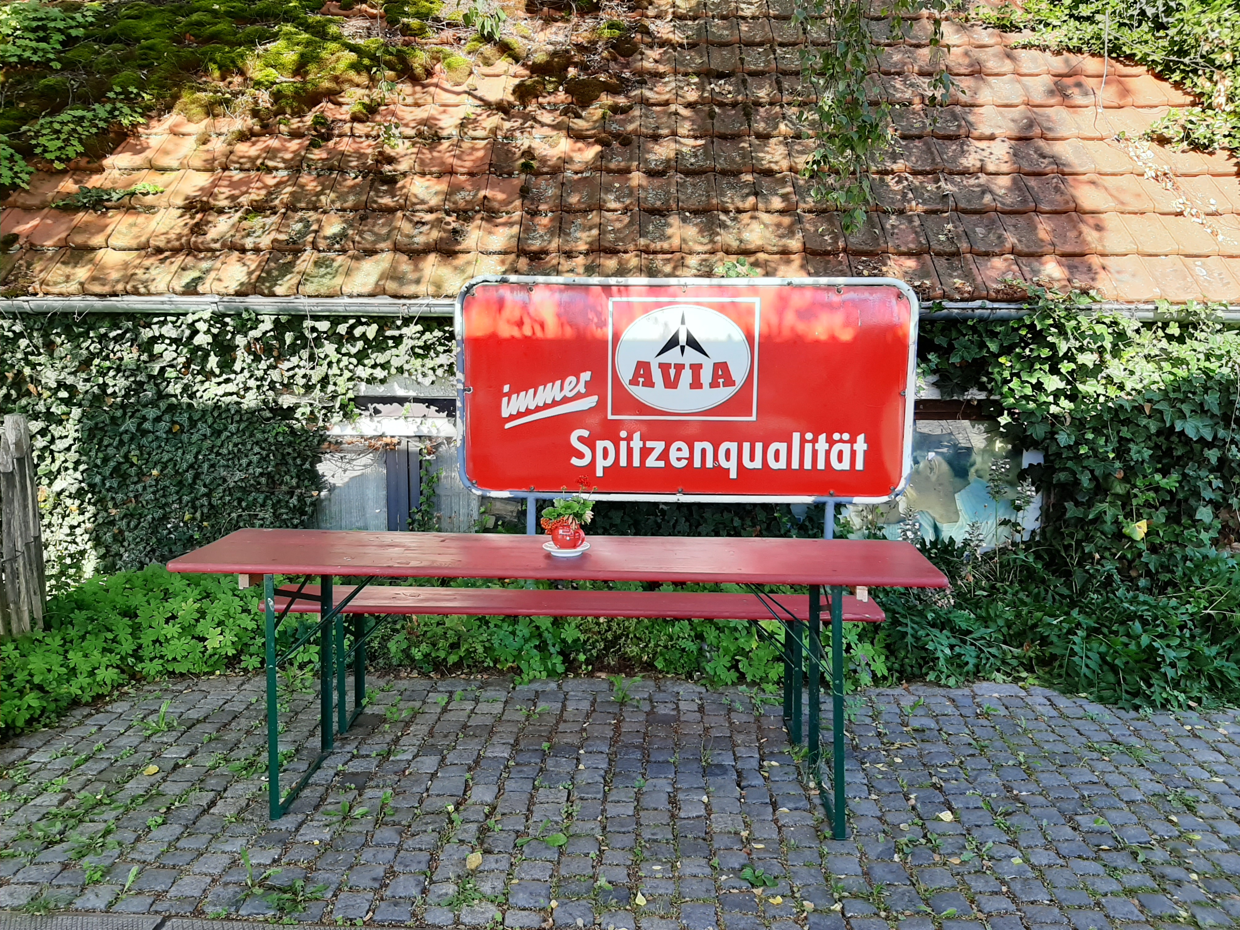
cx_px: 620
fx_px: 931
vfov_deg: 53.1
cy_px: 465
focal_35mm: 26
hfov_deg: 67.3
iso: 40
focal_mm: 3.93
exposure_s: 1/373
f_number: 1.7
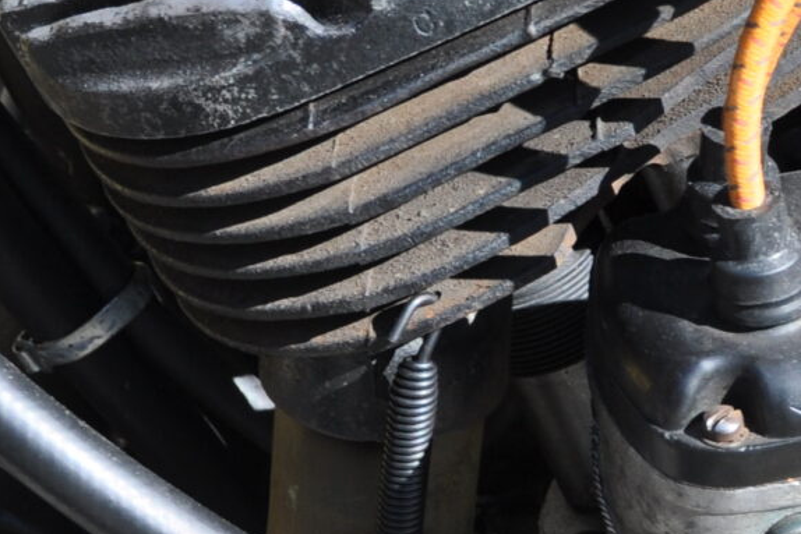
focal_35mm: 227
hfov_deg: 9.0
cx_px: 779
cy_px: 521
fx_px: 5052
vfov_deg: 6.0
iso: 200
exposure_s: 1/400
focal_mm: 34
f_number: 5.6
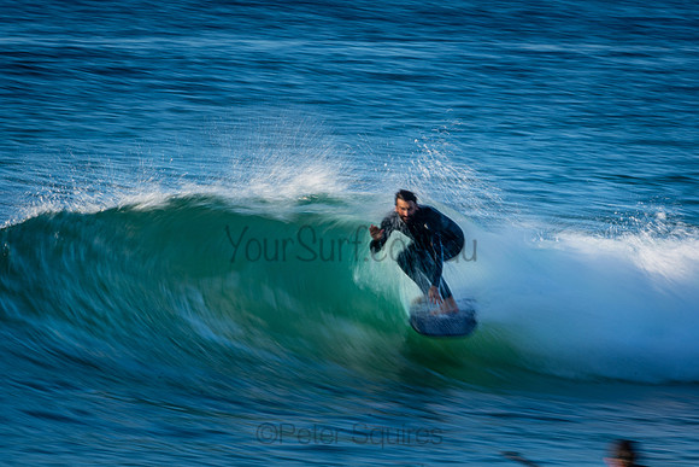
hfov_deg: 2.4
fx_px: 16631
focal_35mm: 856
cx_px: 355
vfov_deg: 1.6
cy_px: 237
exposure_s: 1/15
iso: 100
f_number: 25
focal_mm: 500
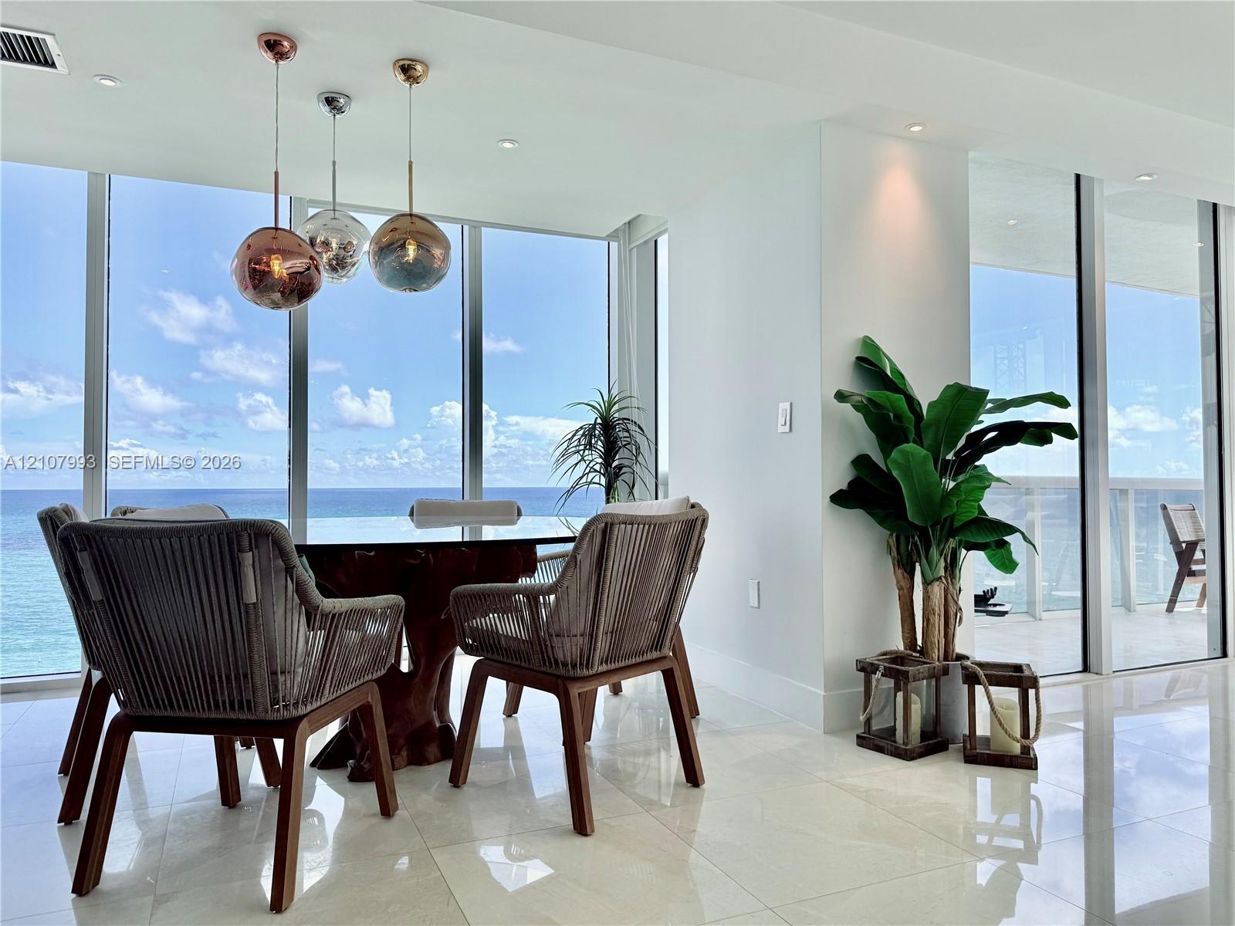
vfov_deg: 56.8
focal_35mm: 24
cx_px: 618
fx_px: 856
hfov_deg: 71.6
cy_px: 463
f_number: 1.78
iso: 80
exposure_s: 1/1292
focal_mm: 6.76
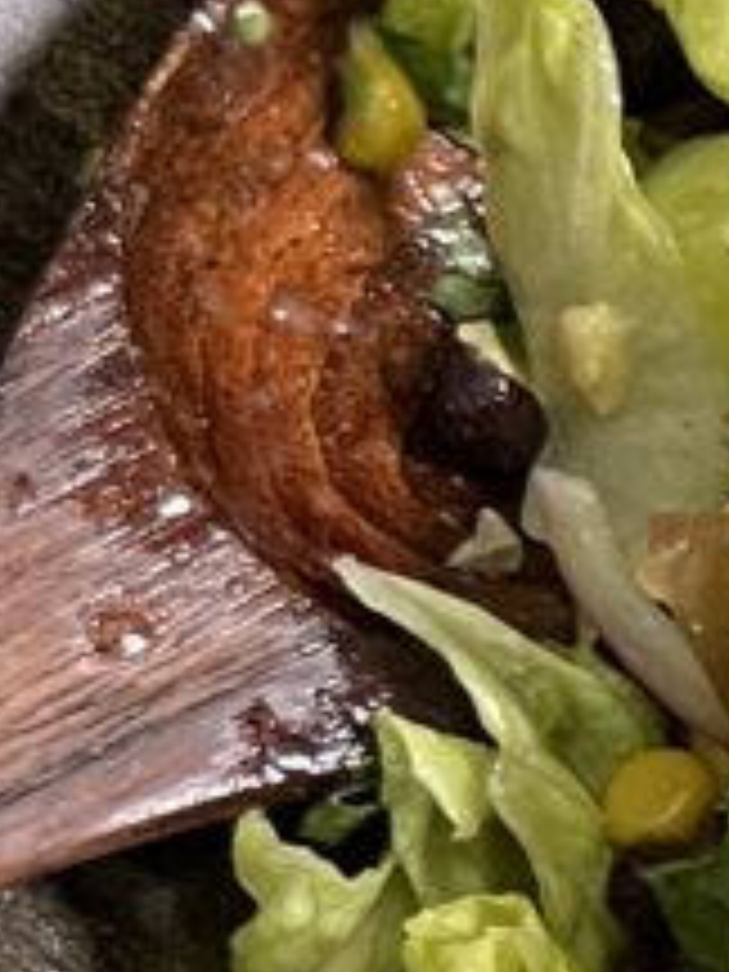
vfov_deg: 10.1
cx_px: 2556
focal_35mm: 193
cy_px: 1058
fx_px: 5419
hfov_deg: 6.6
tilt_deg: -69.0
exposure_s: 1/96
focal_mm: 5.7
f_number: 1.5
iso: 125
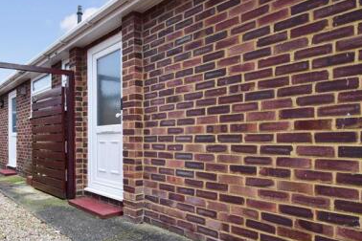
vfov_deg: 49.4
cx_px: 100
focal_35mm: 26
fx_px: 261
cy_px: 137
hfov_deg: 66.0
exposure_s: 1/80
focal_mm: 10
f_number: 7.1
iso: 400
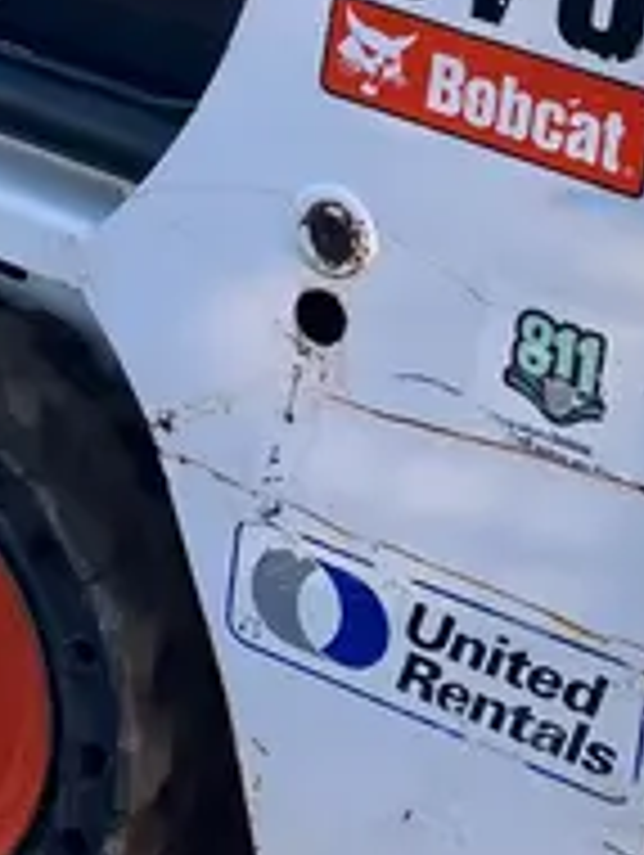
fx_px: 2673
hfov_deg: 13.6
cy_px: -511
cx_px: 41
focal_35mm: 108
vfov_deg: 16.3
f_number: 1.8
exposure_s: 1/783
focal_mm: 3.99
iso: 32
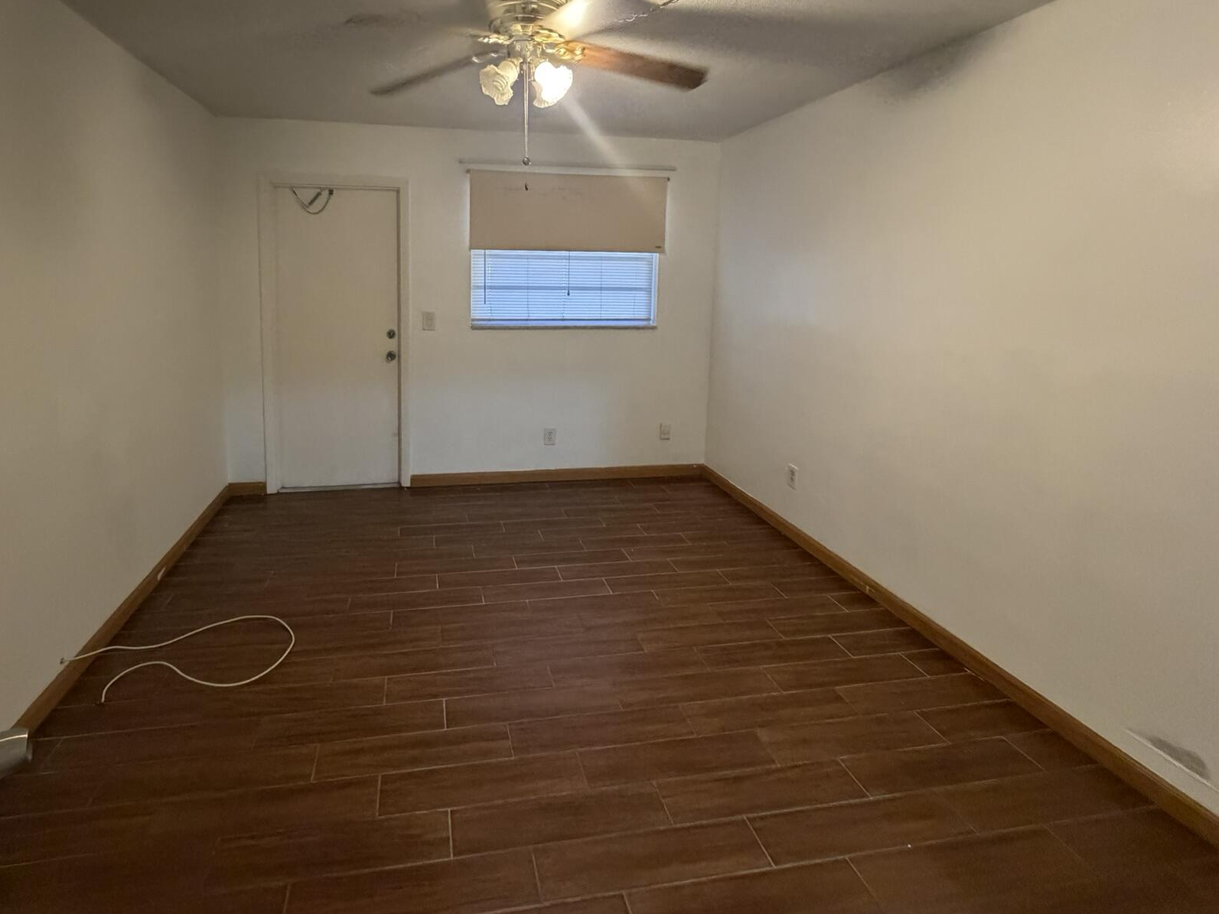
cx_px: 521
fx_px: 634
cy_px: 338
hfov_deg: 87.2
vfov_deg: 70.4
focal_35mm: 18
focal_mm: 2.22
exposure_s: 1/60
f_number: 2.2
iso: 640
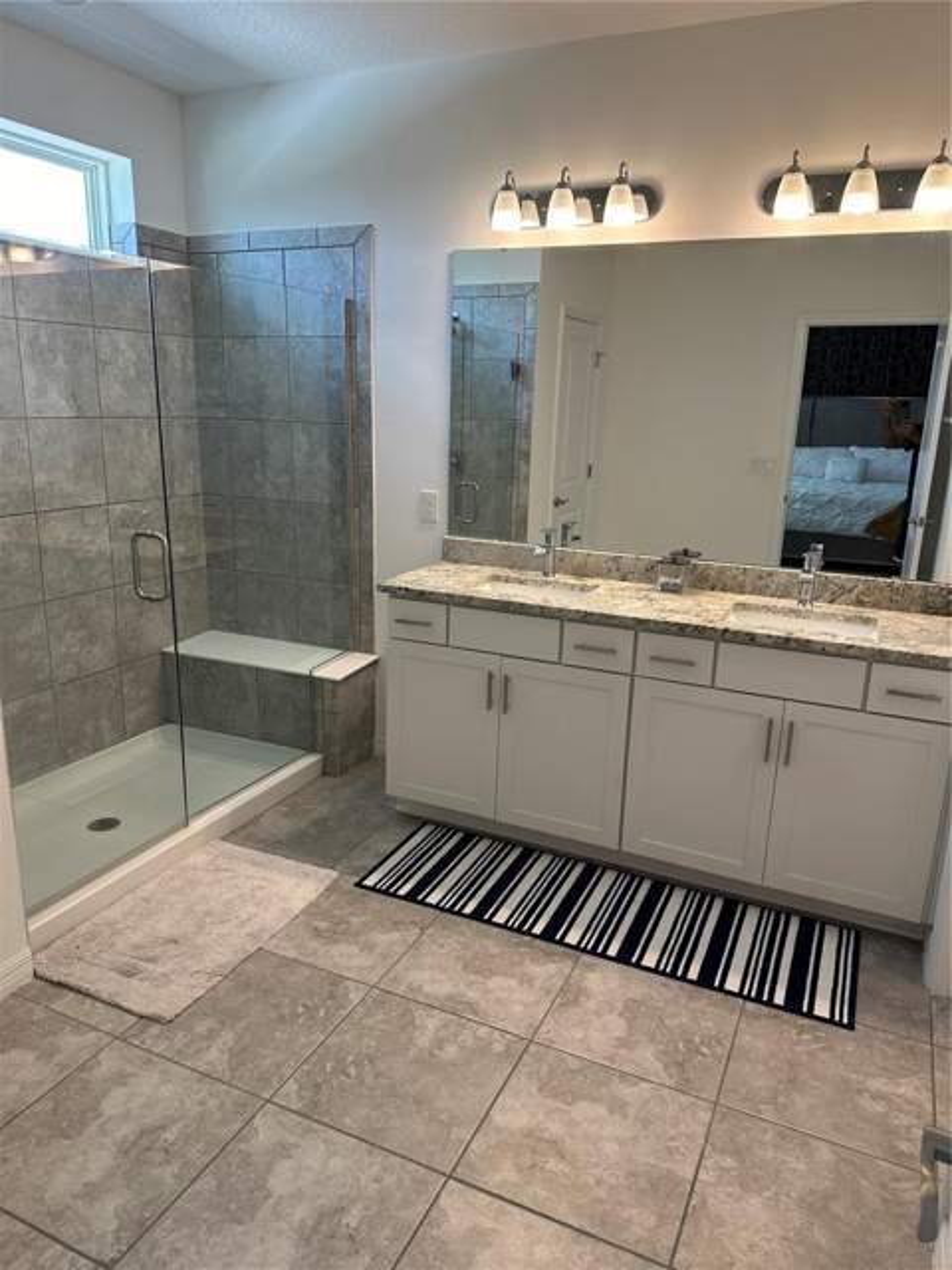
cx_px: 476
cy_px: 635
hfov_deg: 56.8
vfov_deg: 71.6
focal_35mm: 24
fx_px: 880
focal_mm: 6.86
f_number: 1.78
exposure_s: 1/120
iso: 100
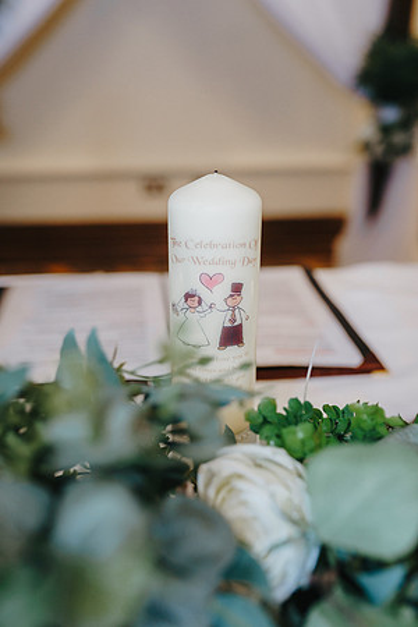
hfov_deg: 37.9
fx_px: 610
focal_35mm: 35
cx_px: 209
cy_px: 314
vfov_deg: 54.4
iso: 2000
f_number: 2.2
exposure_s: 1/200
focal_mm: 35
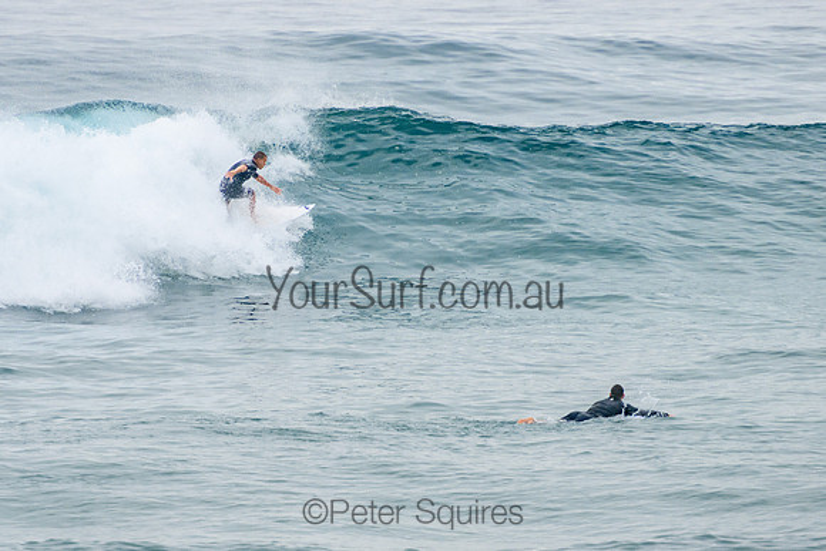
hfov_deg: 3.8
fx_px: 12609
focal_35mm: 549
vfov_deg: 2.5
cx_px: 307
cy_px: 265
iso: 500
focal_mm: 400
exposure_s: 1/1250
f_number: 5.6
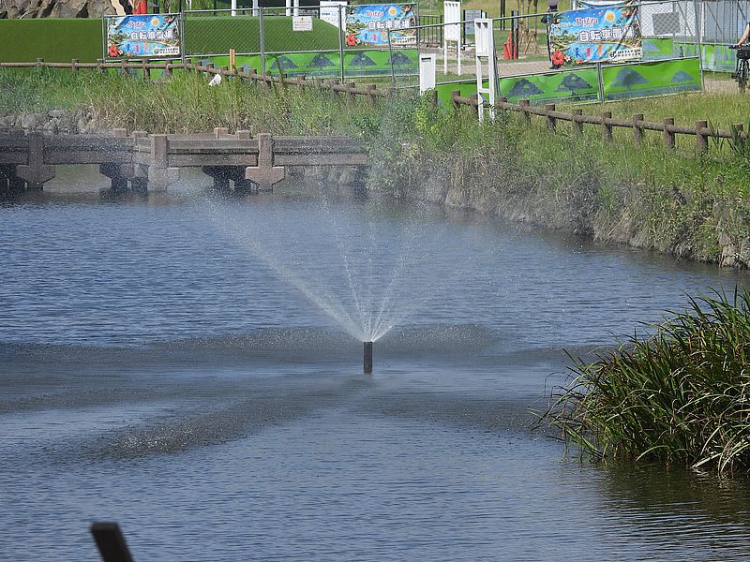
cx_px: 375
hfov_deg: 6.6
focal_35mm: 300
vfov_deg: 5.0
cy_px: 281
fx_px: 6500
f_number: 5
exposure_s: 1/800
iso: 100
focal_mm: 53.5
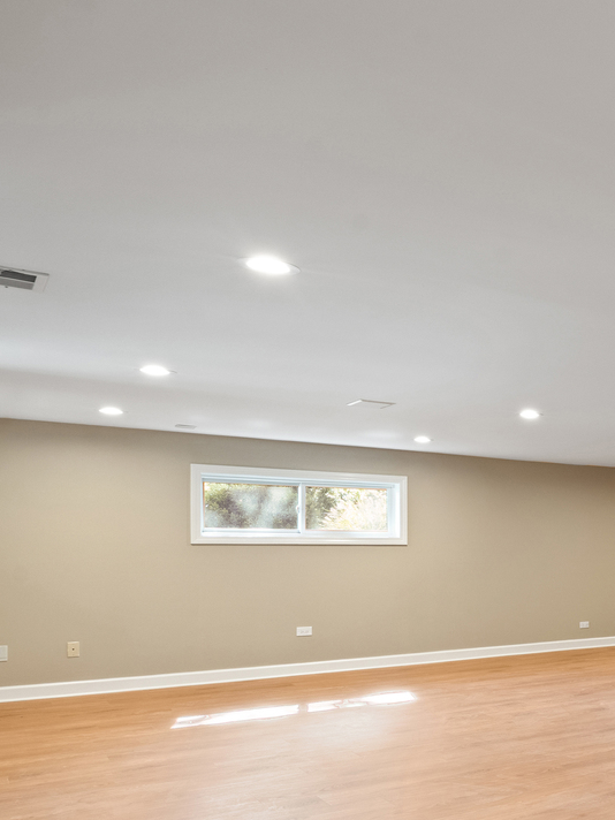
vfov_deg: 51.6
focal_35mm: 35
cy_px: 552
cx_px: 818
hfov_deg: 30.9
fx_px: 829
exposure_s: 1/2.5
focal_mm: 16
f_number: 9
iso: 400
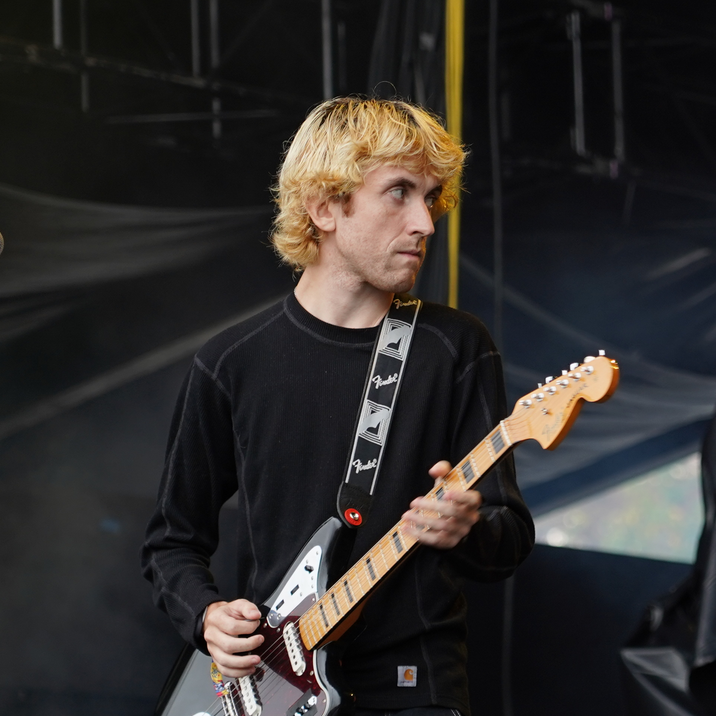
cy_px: 339
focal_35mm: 279
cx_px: 687
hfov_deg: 6.3
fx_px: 6529
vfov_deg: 6.3
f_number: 4
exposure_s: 1/125
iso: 250
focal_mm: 105
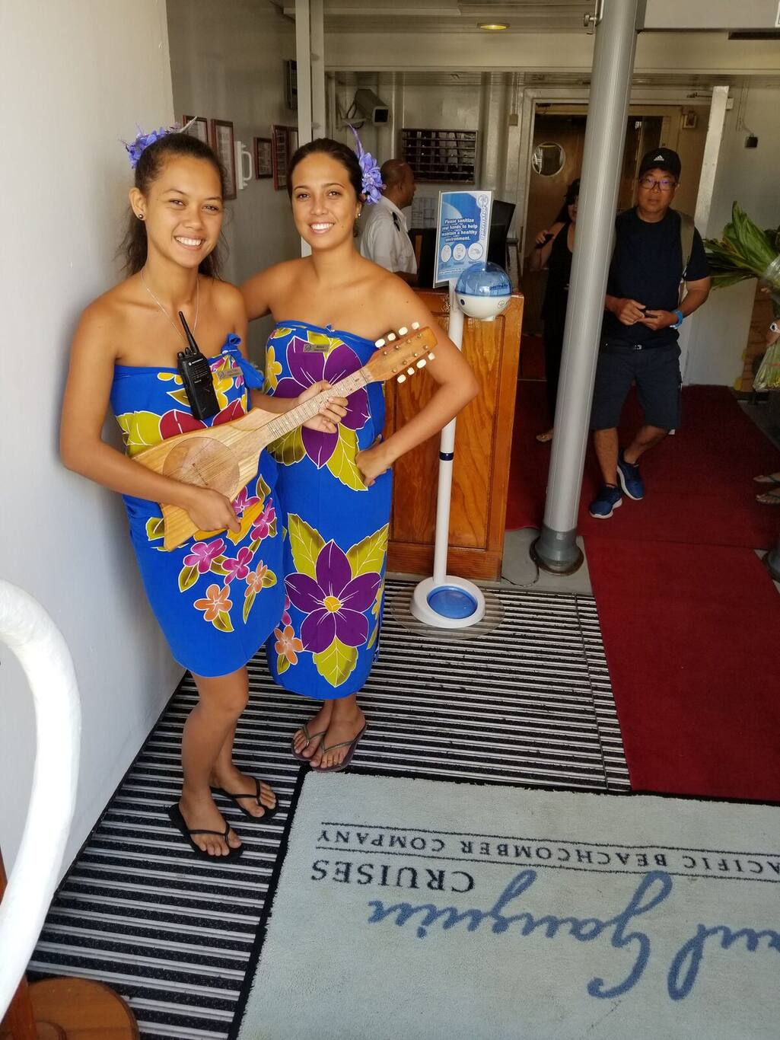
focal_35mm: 26
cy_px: 520
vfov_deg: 67.3
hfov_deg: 53.1
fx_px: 781
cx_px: 390
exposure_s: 1/165
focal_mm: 4.25
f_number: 1.7
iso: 50
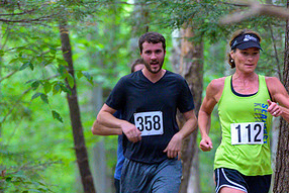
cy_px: 136
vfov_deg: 3.5
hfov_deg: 5.2
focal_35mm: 395
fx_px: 3172
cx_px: 185
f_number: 4
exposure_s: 1/200
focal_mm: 195
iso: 8000
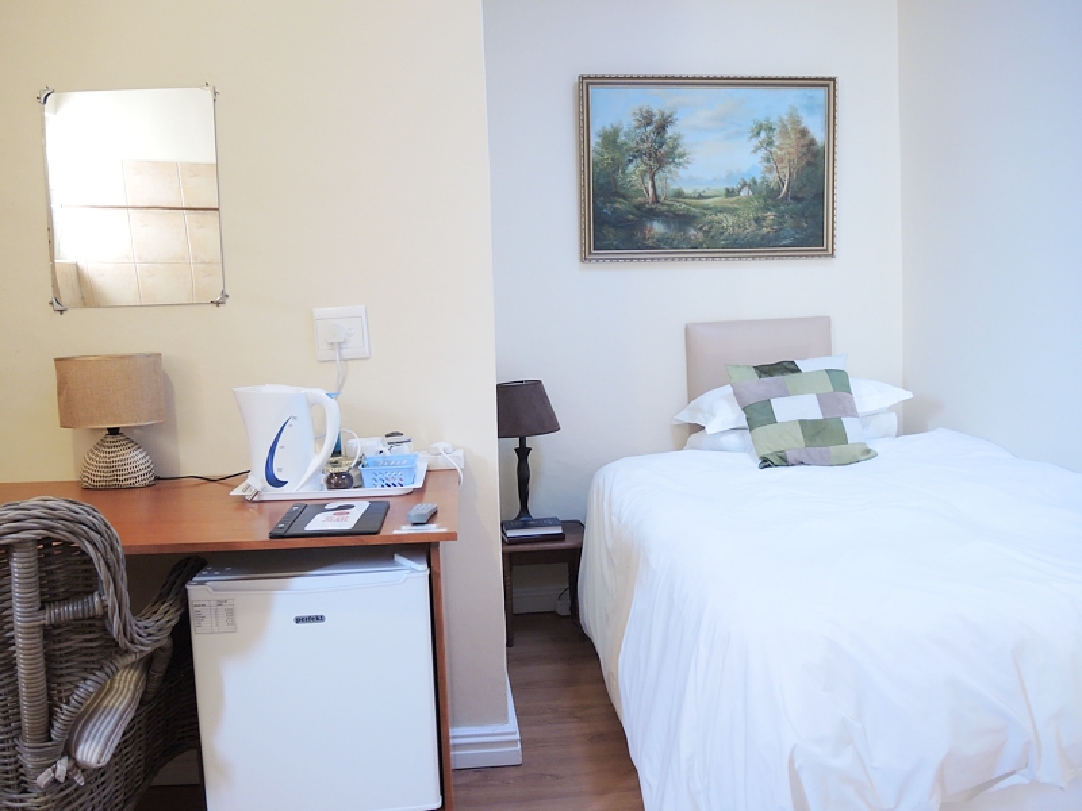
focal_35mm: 28
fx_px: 875
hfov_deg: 63.4
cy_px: 406
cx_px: 541
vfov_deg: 49.7
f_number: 2
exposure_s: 1/20
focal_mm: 6
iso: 400
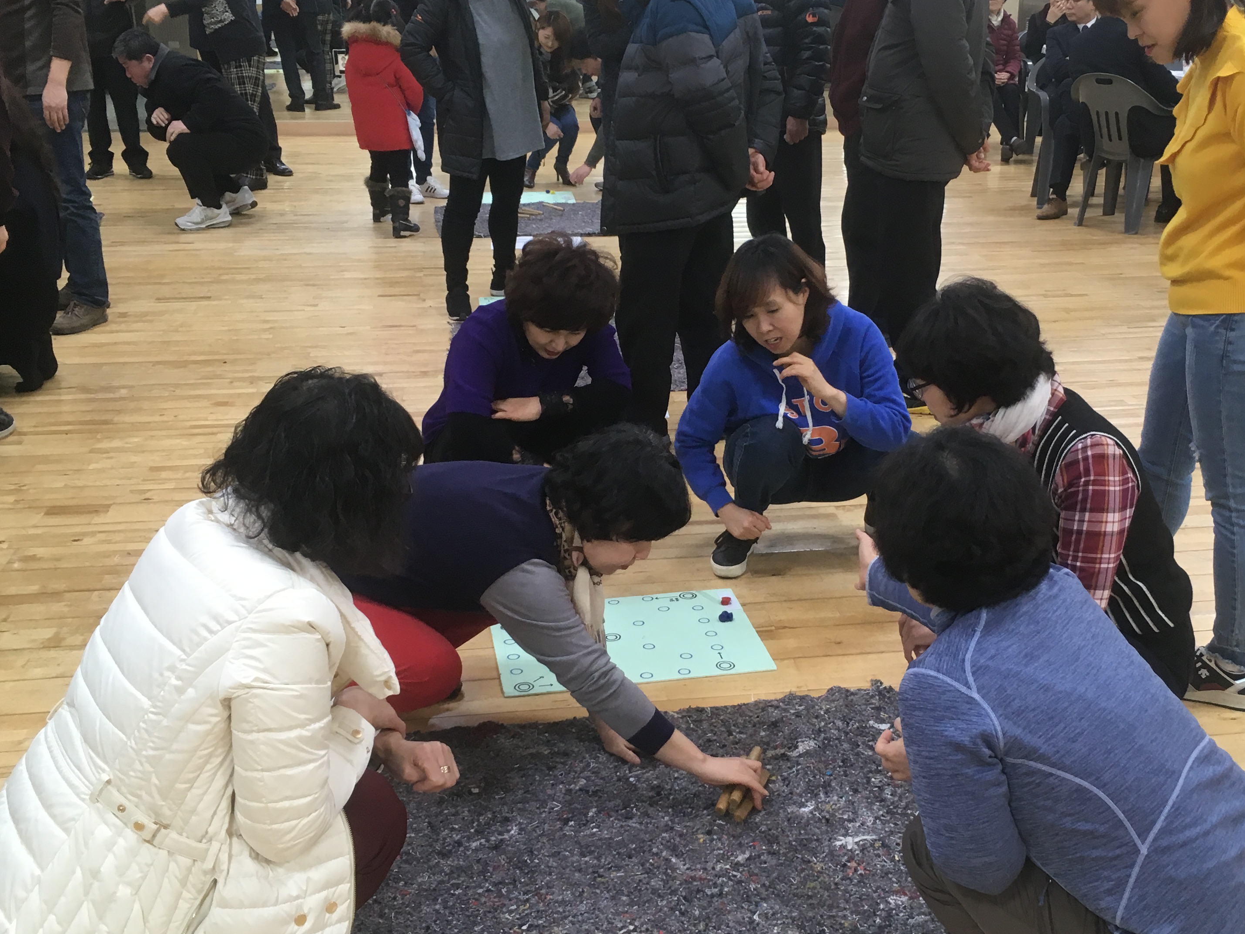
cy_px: 502
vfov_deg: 35.1
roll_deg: -3.6
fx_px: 1475
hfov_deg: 45.6
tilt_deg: -17.9
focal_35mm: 41
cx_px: 733
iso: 32
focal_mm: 4.15
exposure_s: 1/30
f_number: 2.2
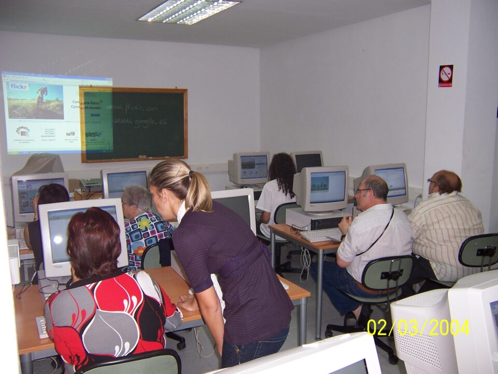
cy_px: 187
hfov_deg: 55.4
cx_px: 249
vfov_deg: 42.9
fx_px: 475
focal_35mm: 33
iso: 80
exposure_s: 1/60
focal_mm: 5.5
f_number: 2.8
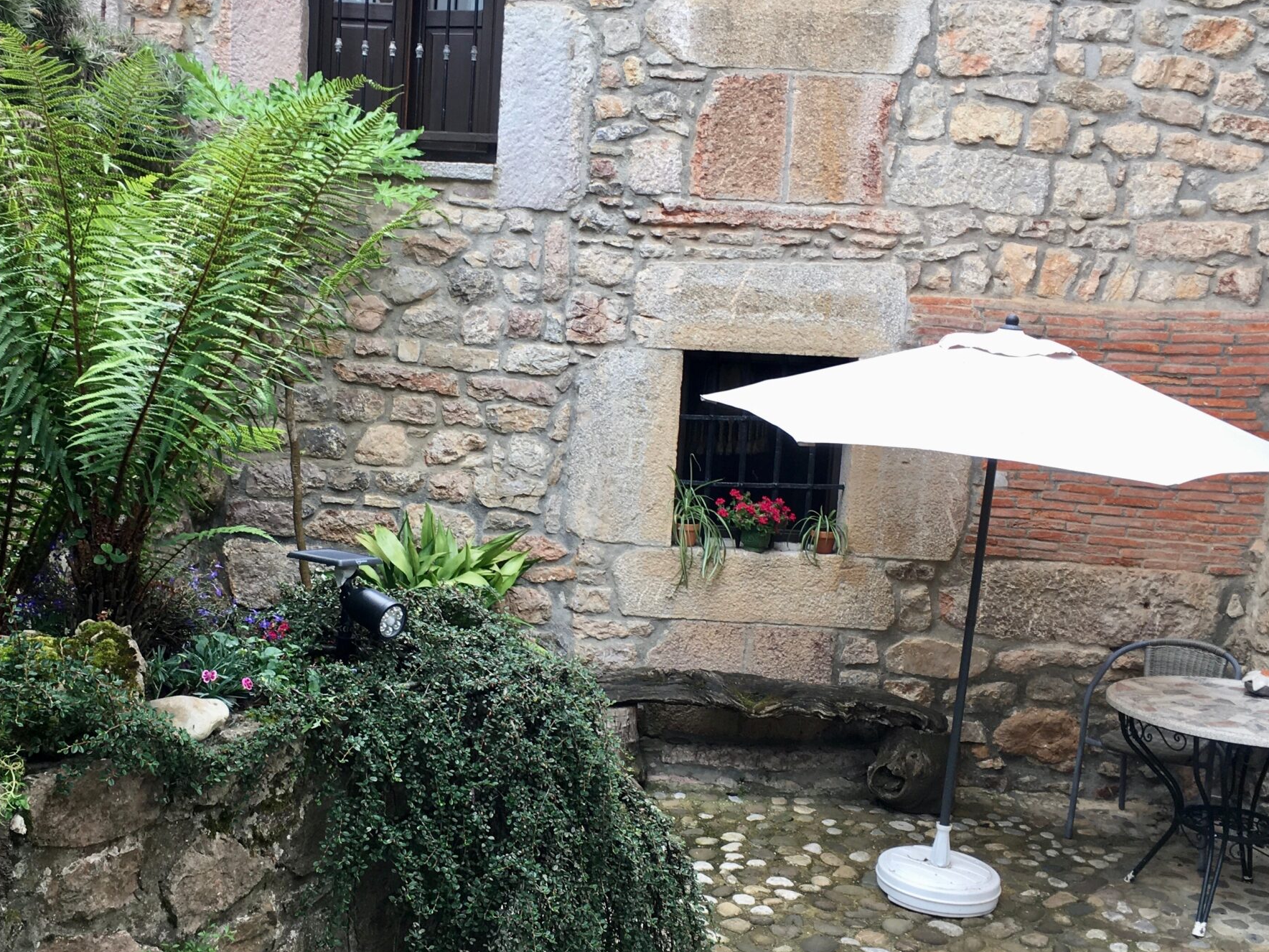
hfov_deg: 44.6
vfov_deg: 34.3
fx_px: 1540
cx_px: 521
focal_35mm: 42
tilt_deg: -9.3
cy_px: 490
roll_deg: -2.7
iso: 25
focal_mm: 4.15
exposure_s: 1/106
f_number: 2.2
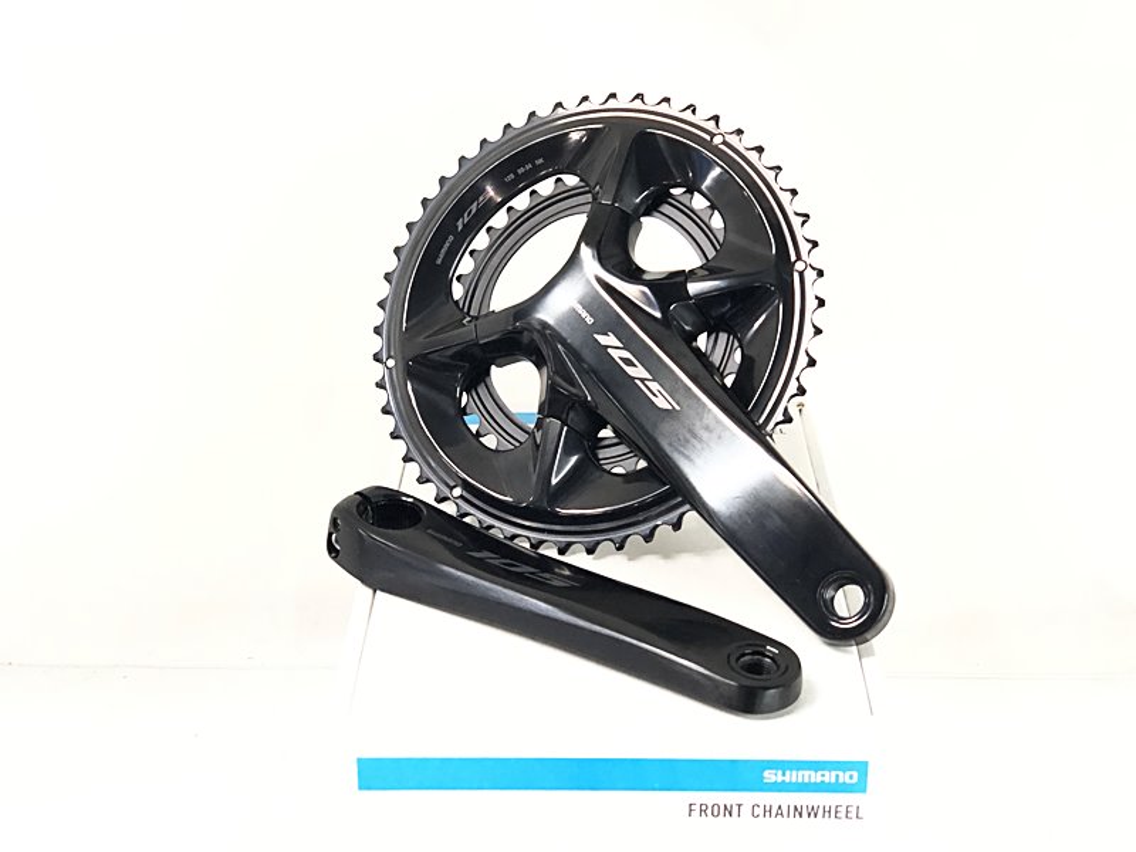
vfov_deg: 28.0
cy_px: 426
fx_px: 1706
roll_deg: +1.4
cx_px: 568
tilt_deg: -25.3
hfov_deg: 36.8
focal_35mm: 52
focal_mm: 6
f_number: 2.4
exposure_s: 1/25
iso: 125
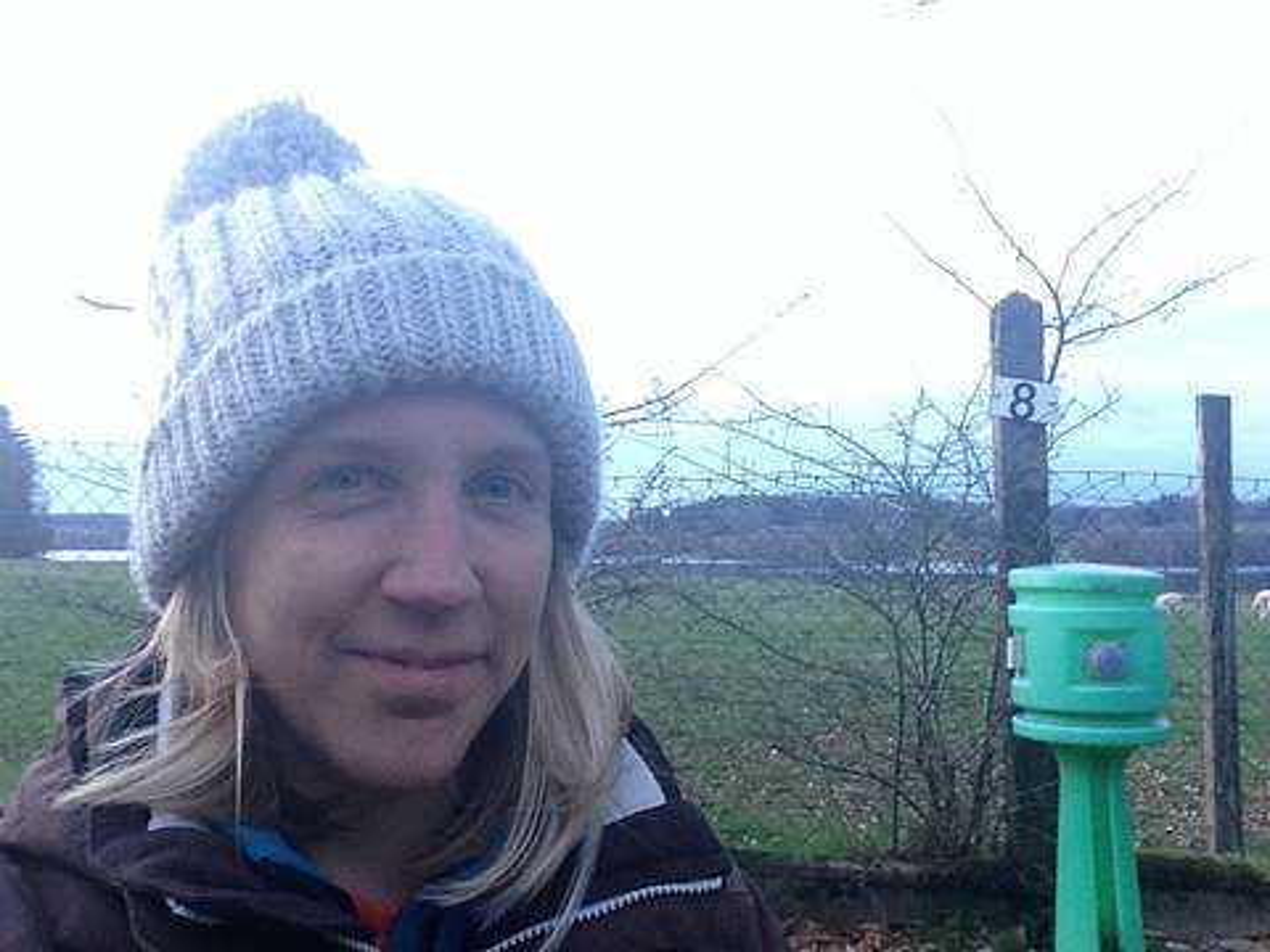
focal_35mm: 33
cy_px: 476
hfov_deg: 55.4
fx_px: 1211
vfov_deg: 42.9
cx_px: 635
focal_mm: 2.15
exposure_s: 1/30
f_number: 2.4
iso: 125
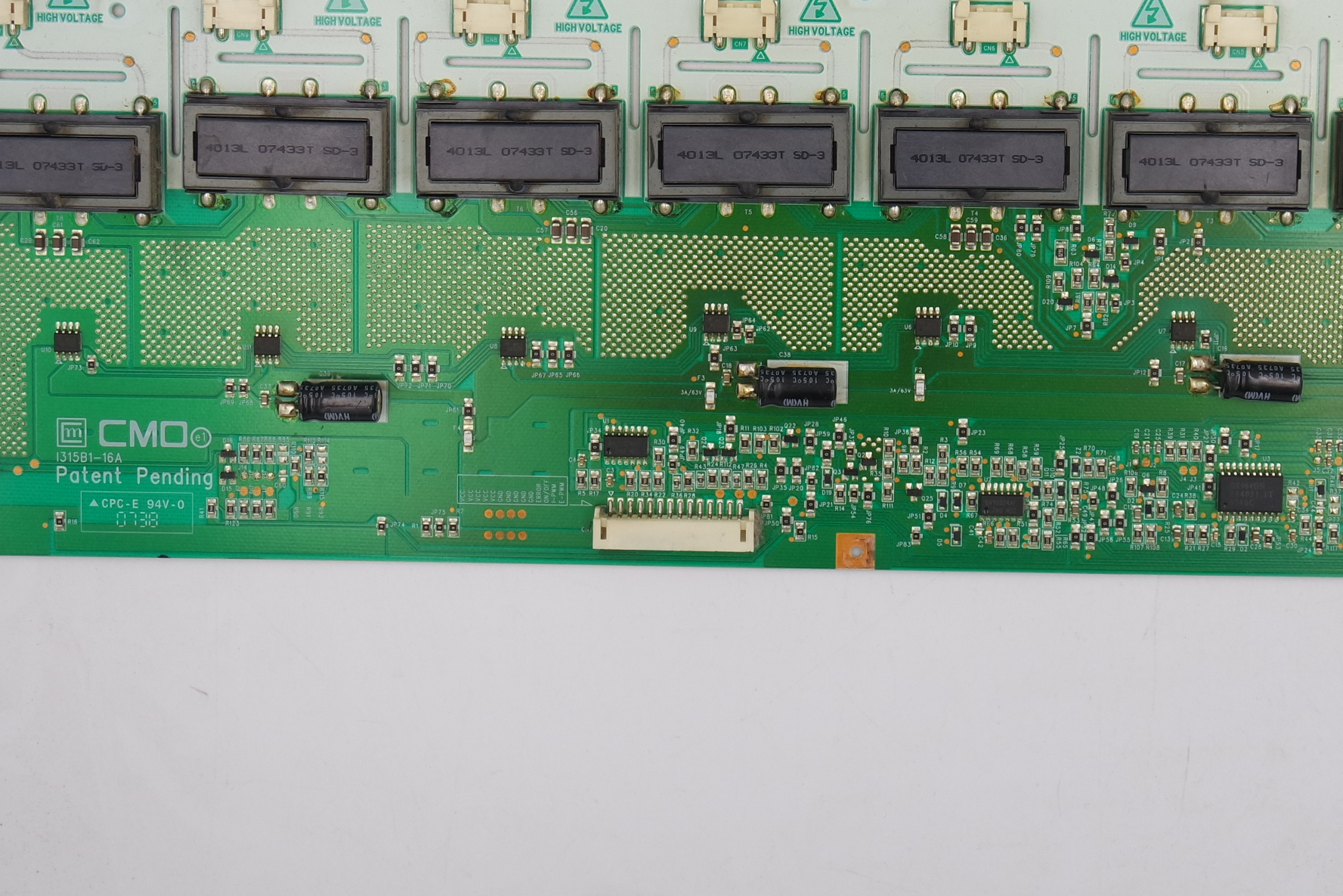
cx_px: 883
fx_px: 2686
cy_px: 147
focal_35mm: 72
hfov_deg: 27.9
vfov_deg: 18.7
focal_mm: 16
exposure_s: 1/100
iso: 160
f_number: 5.6
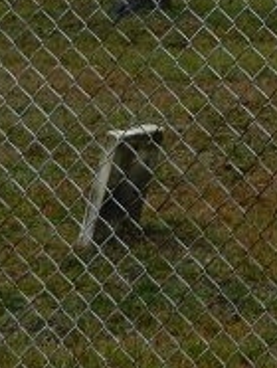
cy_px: -40
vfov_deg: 7.8
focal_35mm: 251
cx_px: 534
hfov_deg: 5.8
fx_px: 2672
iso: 280
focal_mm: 14.1
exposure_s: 1/250
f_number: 4.8
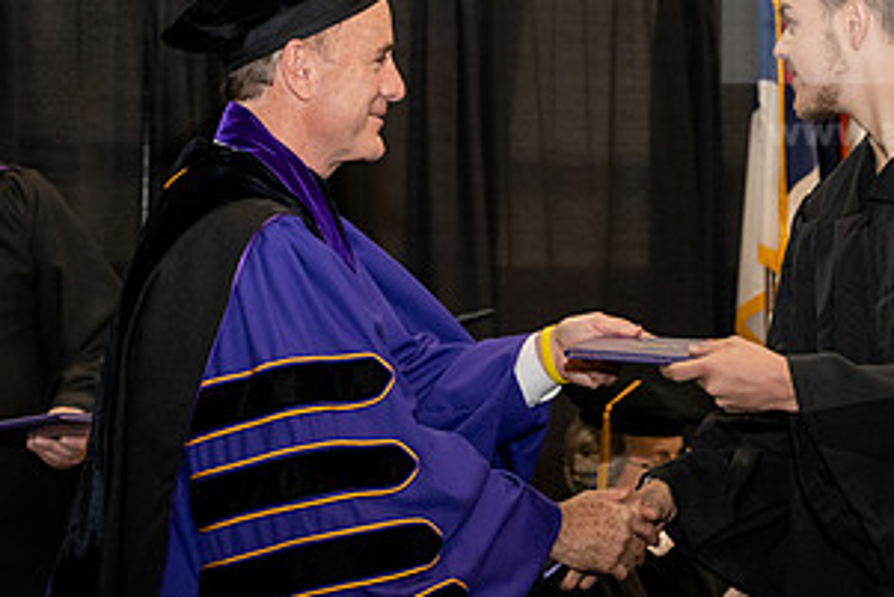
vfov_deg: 10.2
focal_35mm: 135
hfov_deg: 15.1
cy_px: 195
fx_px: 3354
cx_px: 633
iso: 2500
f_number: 5.6
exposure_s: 1/200
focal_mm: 70
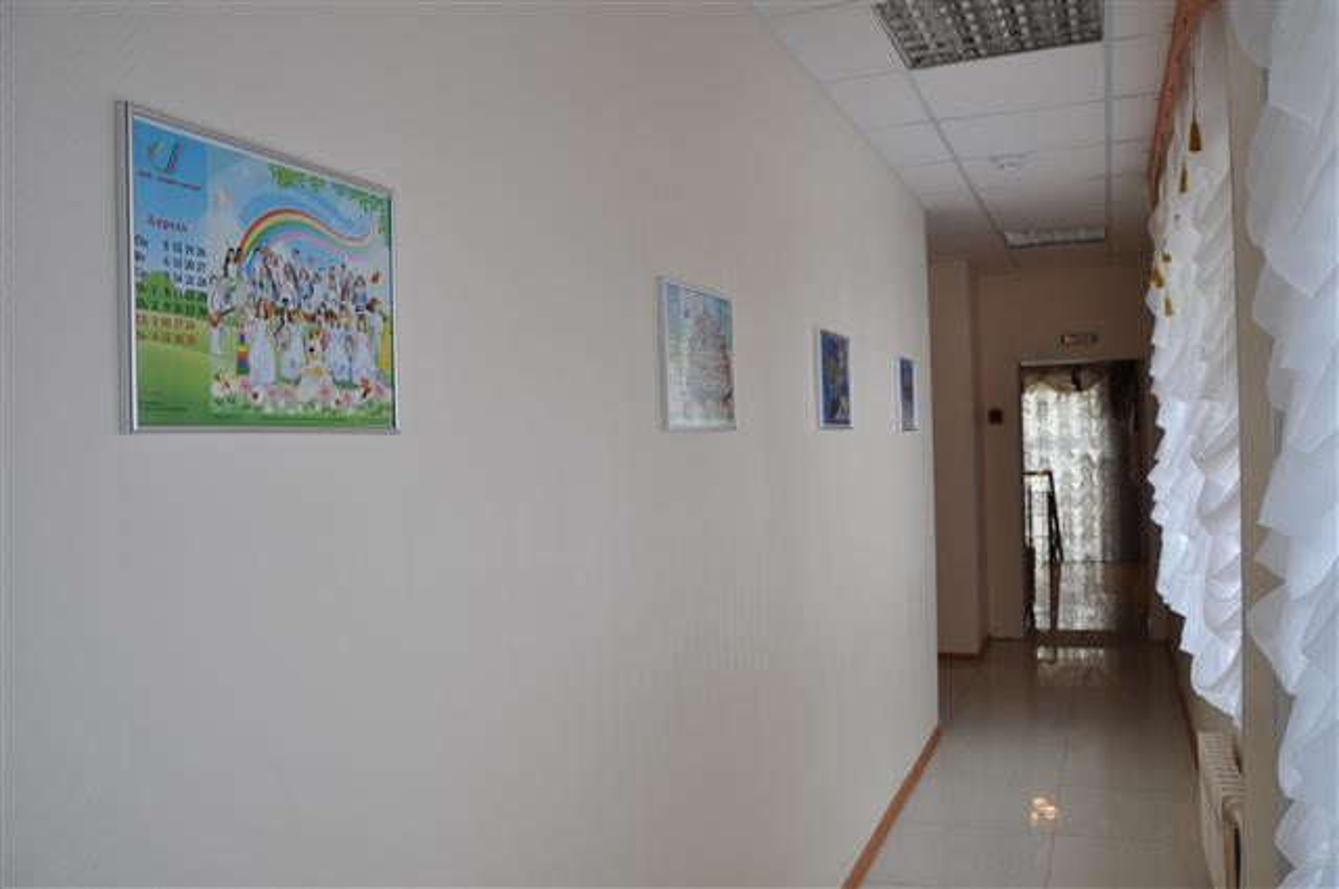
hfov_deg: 67.4
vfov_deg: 47.8
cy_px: 444
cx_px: 670
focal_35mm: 27
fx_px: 1003
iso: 400
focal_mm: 18
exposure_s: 1/125
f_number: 5.6
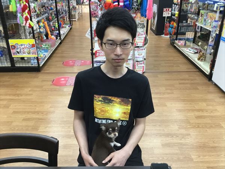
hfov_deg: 58.4
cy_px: 84
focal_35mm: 31
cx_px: 112
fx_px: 201
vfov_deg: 45.4
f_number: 2.4
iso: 125
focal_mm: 3.3
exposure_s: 1/33
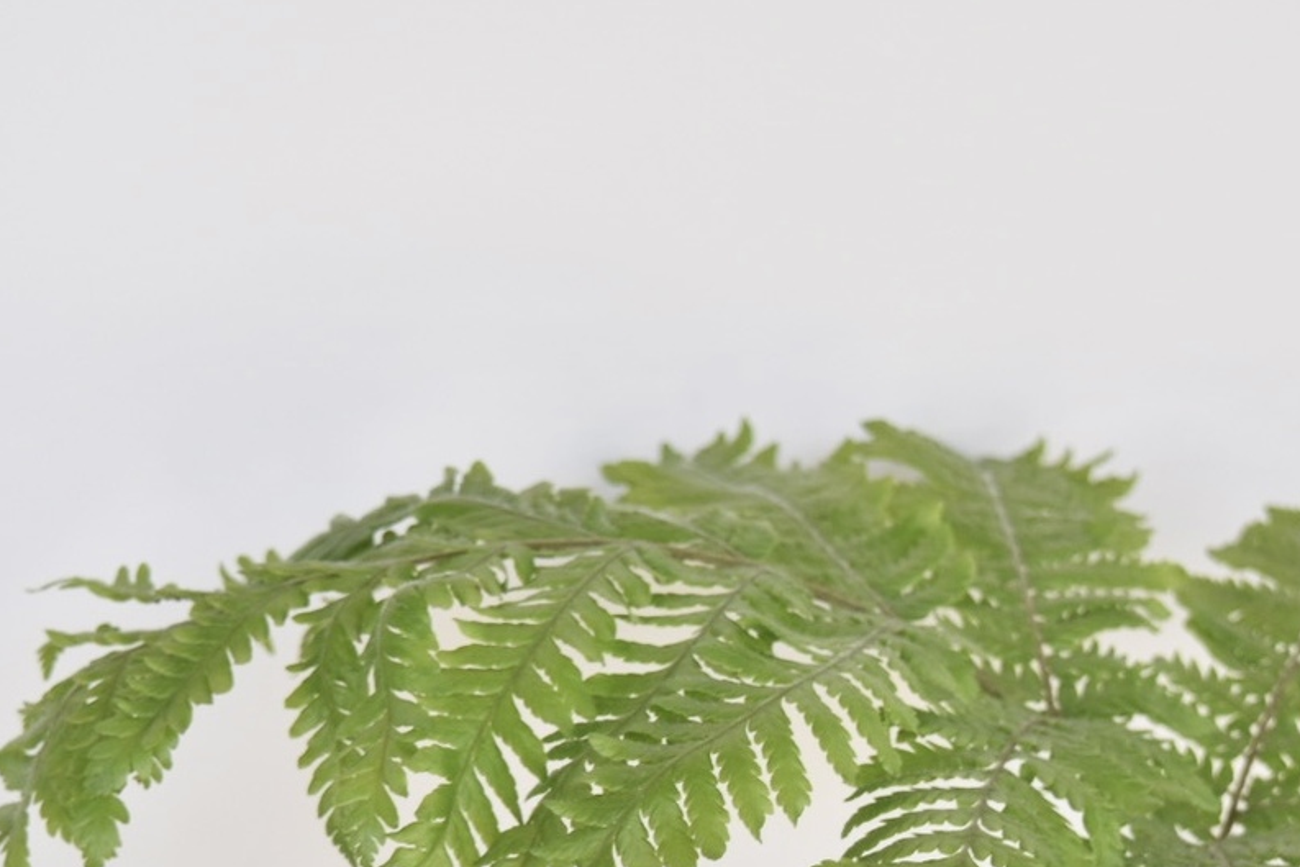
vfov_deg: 11.2
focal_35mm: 121
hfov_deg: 16.9
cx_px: 728
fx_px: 4370
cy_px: 840
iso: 200
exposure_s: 1/80
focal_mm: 40
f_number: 5
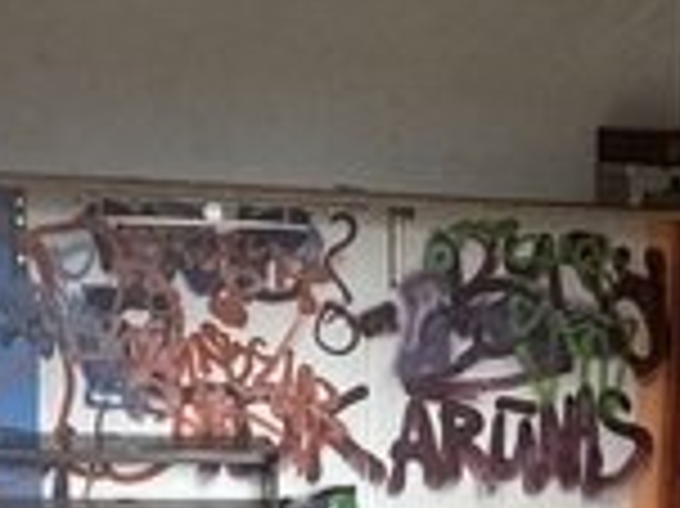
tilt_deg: -17.0
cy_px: 773
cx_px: 657
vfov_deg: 14.4
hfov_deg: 20.1
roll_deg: -3.4
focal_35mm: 95
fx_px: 1865
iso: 80
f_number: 2.2
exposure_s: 1/99
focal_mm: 2.22
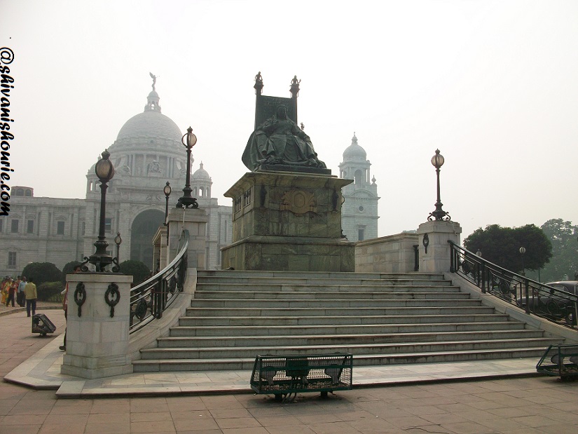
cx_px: 289
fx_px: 534
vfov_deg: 44.2
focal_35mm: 32
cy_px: 217
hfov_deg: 56.8
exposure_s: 1/400
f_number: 5.5
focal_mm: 5.7
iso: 64
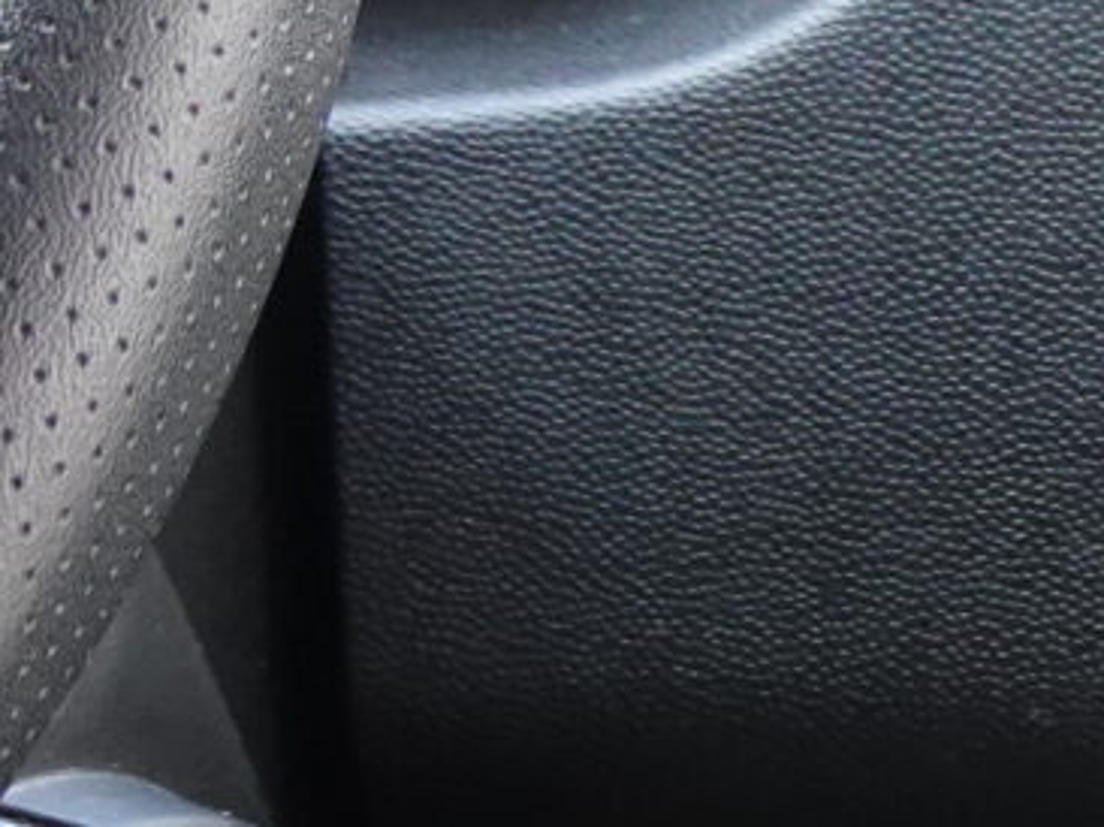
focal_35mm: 370
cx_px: 3858
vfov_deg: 4.0
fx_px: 11793
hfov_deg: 5.0
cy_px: 321
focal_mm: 20.26
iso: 800
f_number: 4
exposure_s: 1/50
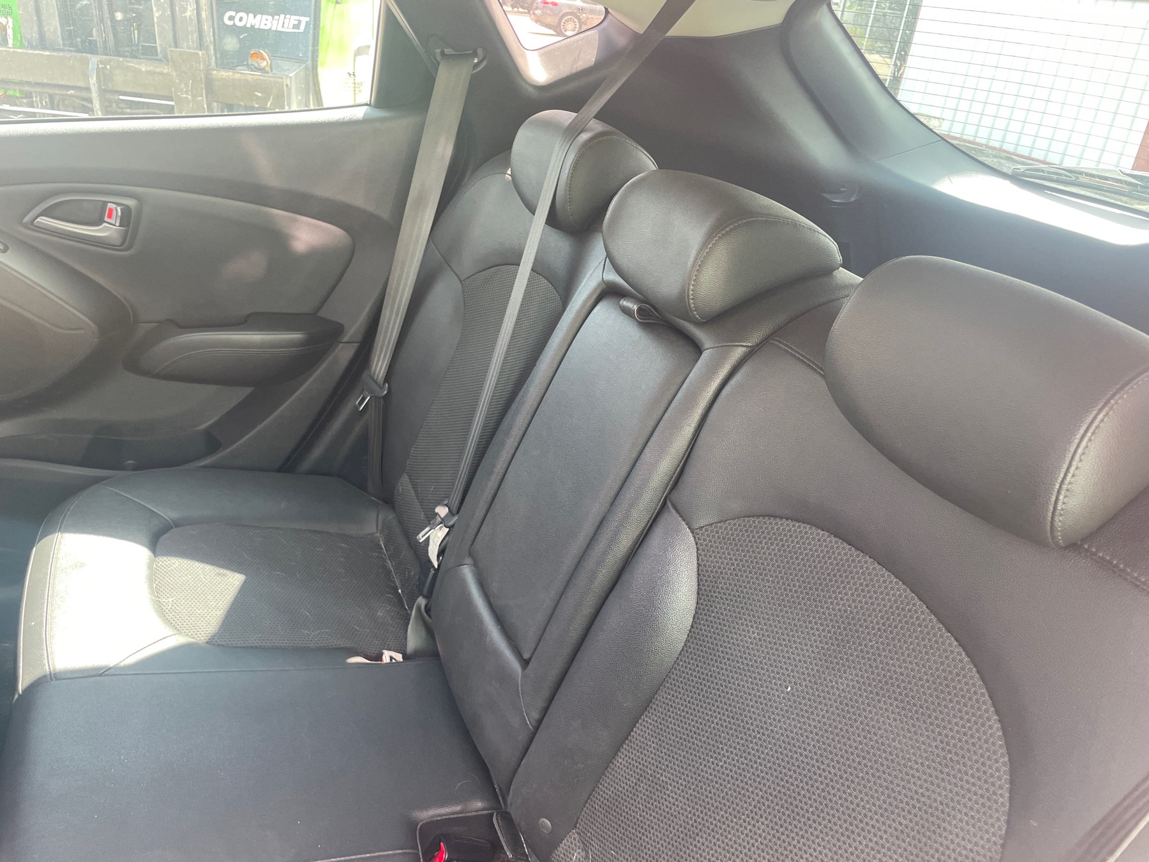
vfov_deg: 53.1
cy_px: 431
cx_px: 574
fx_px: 863
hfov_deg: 67.3
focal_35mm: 26
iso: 125
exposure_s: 1/121
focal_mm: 4.2
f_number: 1.6
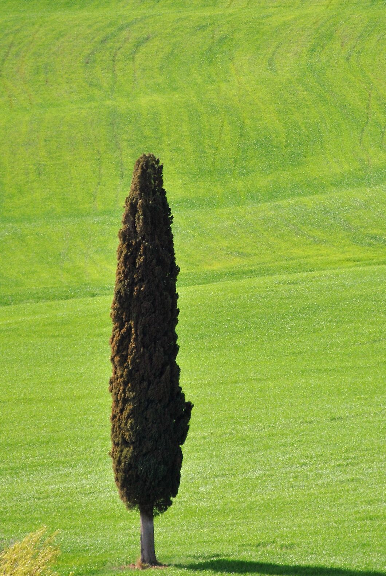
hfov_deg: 3.0
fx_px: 7292
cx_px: 223
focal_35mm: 455
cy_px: 277
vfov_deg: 4.5
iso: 200
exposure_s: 1/640
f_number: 5.6
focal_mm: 200
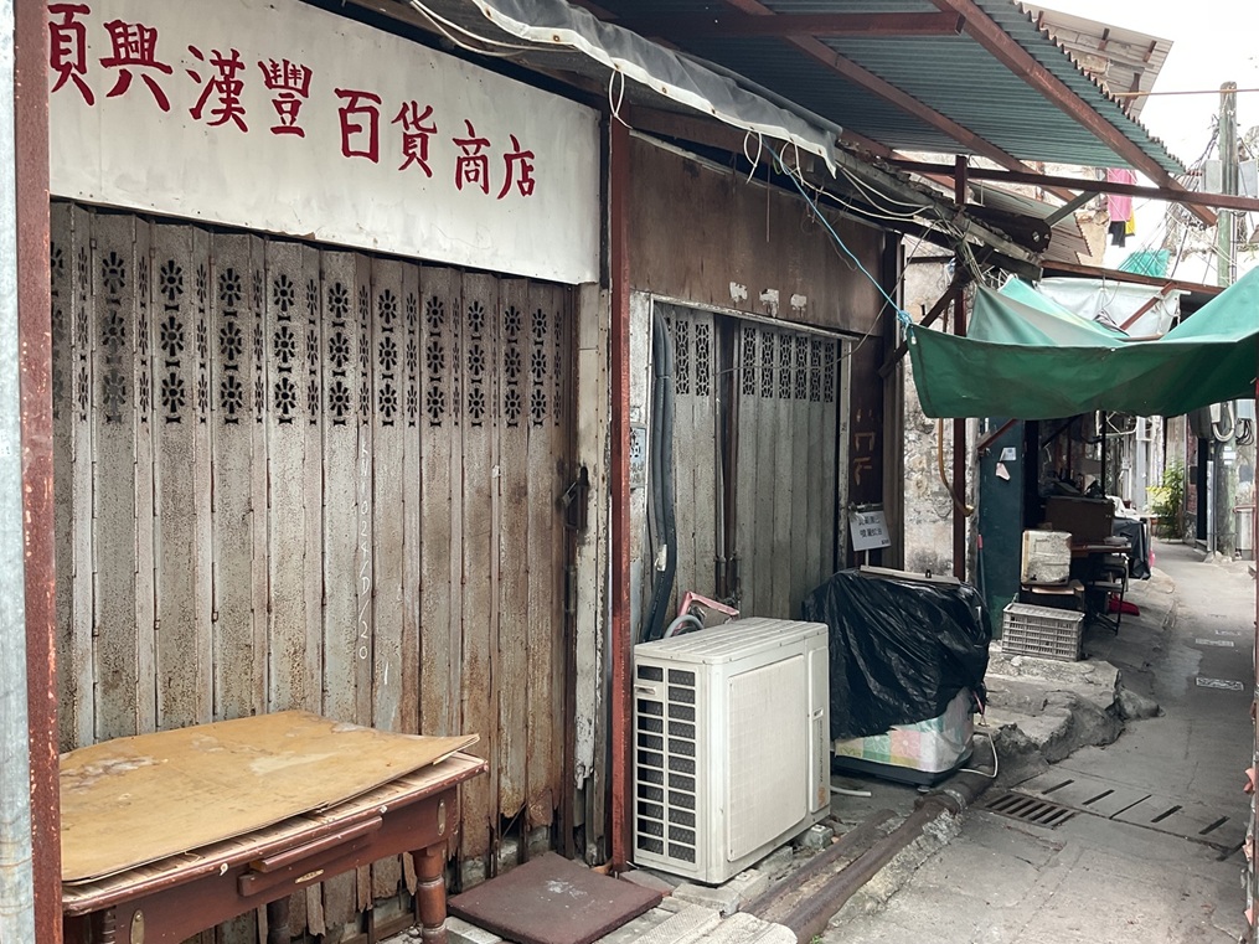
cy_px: 472
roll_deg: +0.5
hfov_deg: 61.7
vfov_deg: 48.2
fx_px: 1055
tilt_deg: -3.6
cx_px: 630
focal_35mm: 29
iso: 50
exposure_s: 1/120
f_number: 1.8
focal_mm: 3
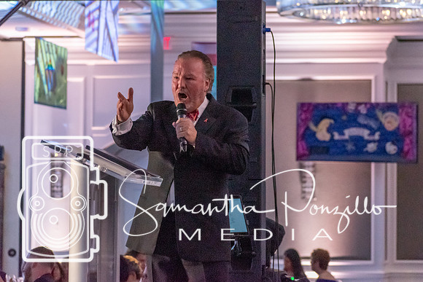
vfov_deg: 8.5
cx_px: 212
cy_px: 141
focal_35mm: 162
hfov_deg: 12.7
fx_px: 1903
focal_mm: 102
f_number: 4.8
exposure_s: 1/125
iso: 6400
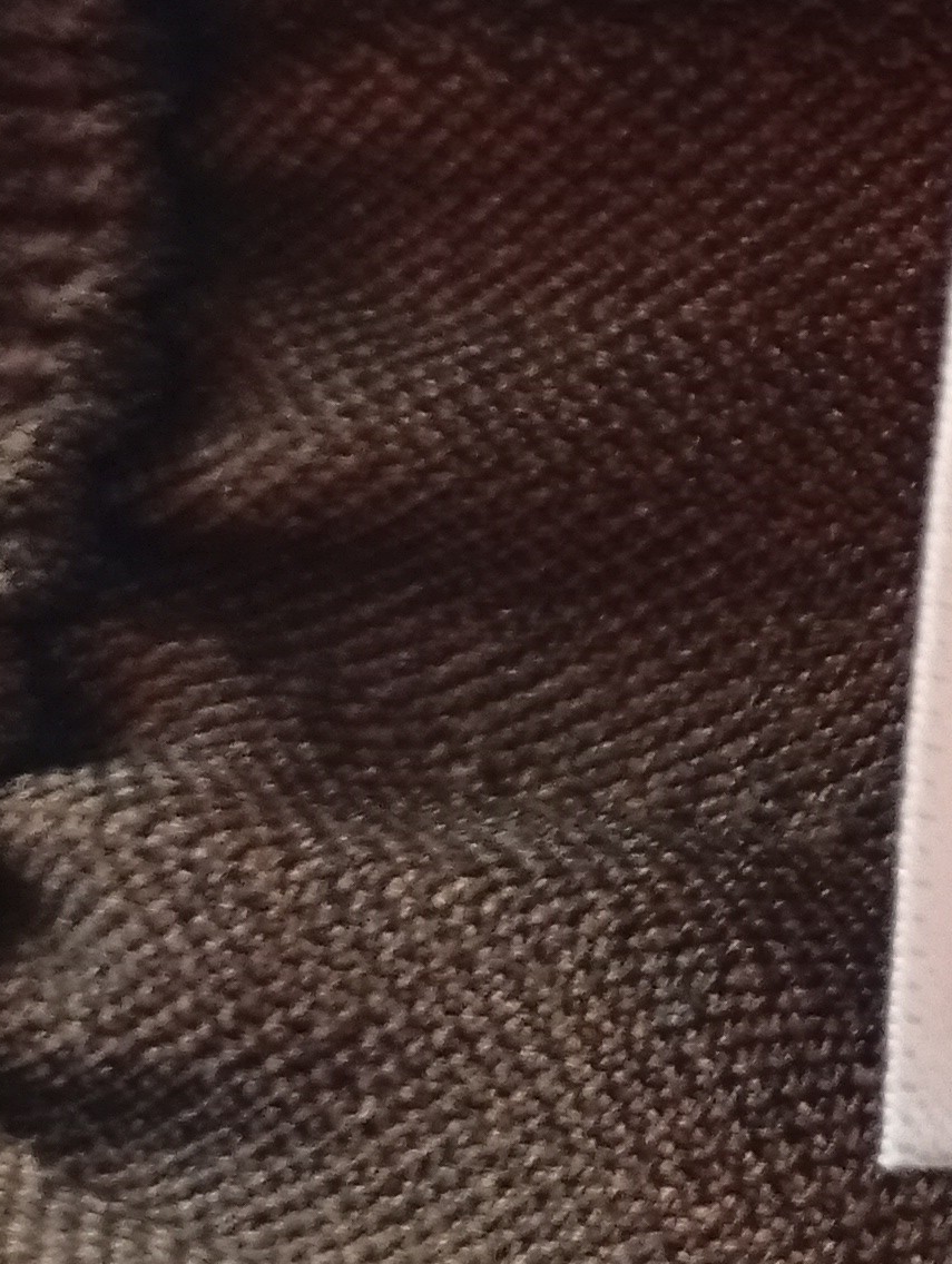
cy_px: -169
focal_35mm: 97
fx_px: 3549
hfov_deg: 13.7
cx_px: 1684
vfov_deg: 19.3
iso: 293
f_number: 1.8
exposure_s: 1/33.3
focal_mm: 3.84
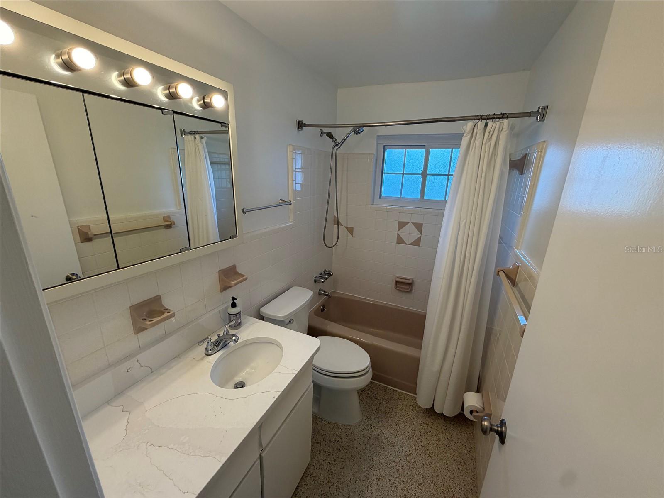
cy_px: 249
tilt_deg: -16.1
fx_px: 269
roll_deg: -1.9
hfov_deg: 102.1
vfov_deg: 85.7
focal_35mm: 14
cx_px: 332
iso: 125
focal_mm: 2.22
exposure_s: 1/120
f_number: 2.2
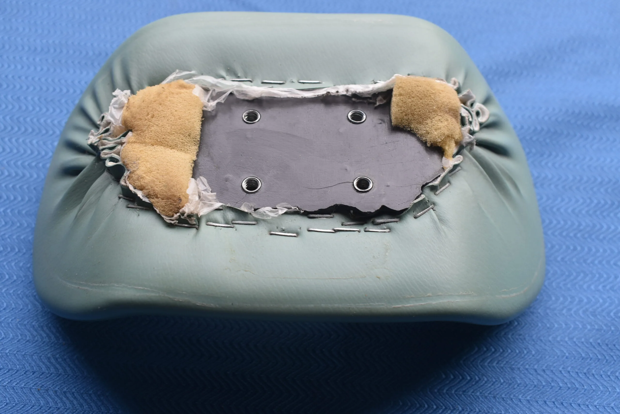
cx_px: 310
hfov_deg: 43.6
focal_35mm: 45
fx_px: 776
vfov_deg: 29.9
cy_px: 207
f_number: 8
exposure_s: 1/60
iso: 140
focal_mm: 30
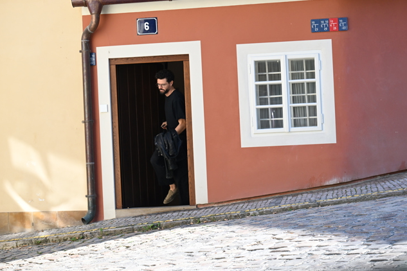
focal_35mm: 120
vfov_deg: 11.4
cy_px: 140
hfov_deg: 17.1
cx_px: 213
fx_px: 1357
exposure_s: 1/2000
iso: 1250
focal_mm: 110
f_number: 4.5
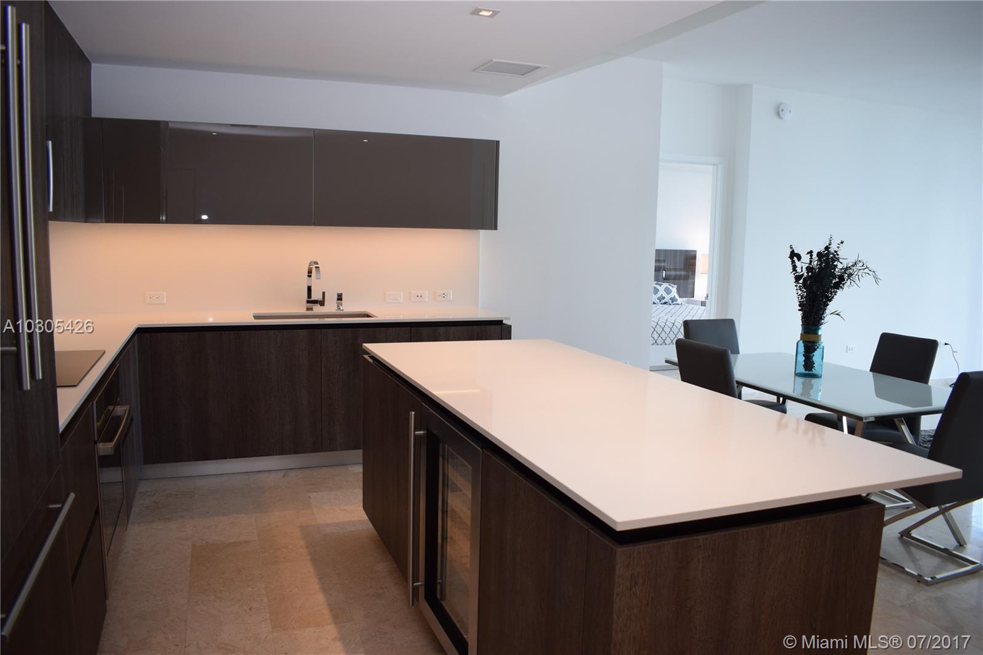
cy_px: 328
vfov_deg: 47.9
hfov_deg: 67.4
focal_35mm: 27
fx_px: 737
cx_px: 492
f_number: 4
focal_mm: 18
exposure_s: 1/60
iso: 400
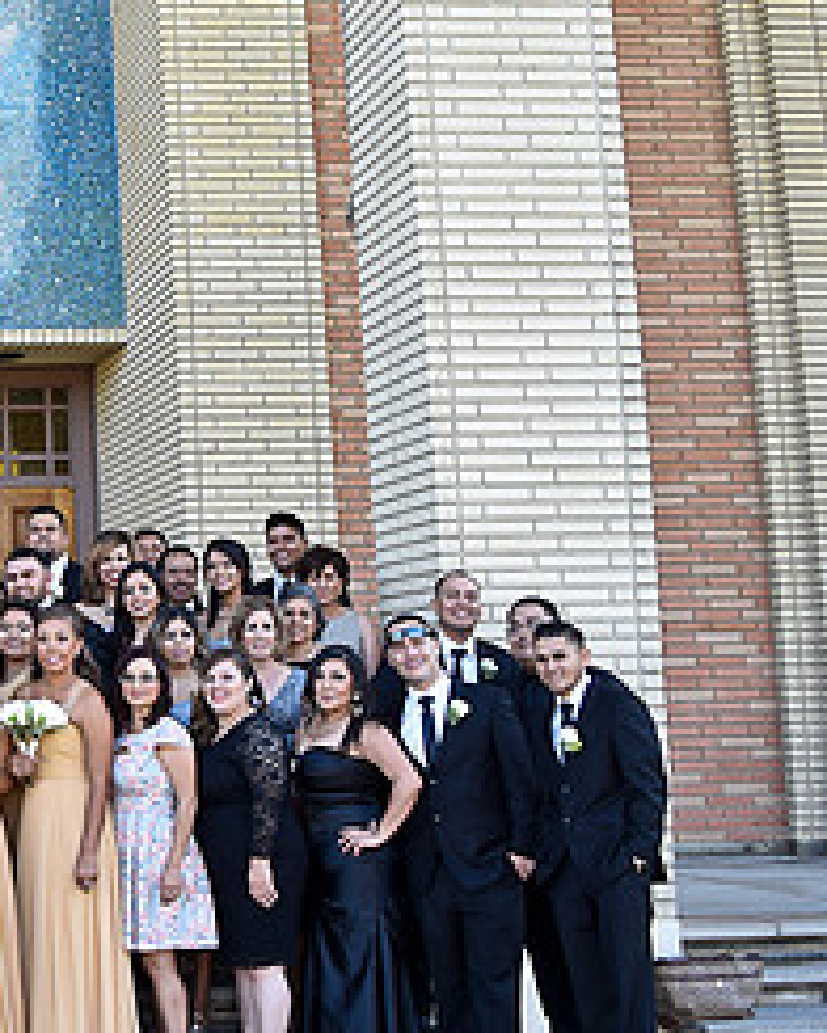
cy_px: 466
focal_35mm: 60
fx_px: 1836
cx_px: -350
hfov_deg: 21.9
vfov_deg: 31.4
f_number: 5
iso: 125
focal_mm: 18
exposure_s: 1/100
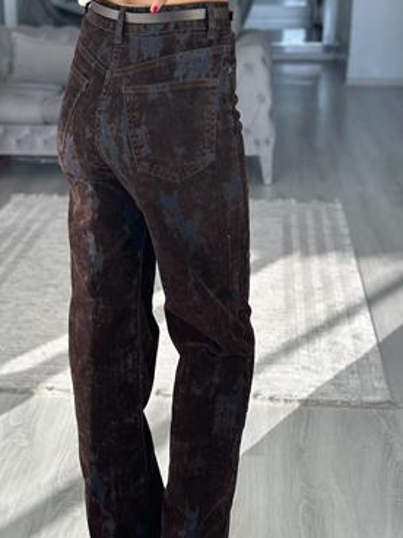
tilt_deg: -34.7
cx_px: 146
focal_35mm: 66
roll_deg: +1.6
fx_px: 1024
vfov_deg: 29.3
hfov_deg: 22.2
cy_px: 326
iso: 80
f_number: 1.78
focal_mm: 6.86
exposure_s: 1/252
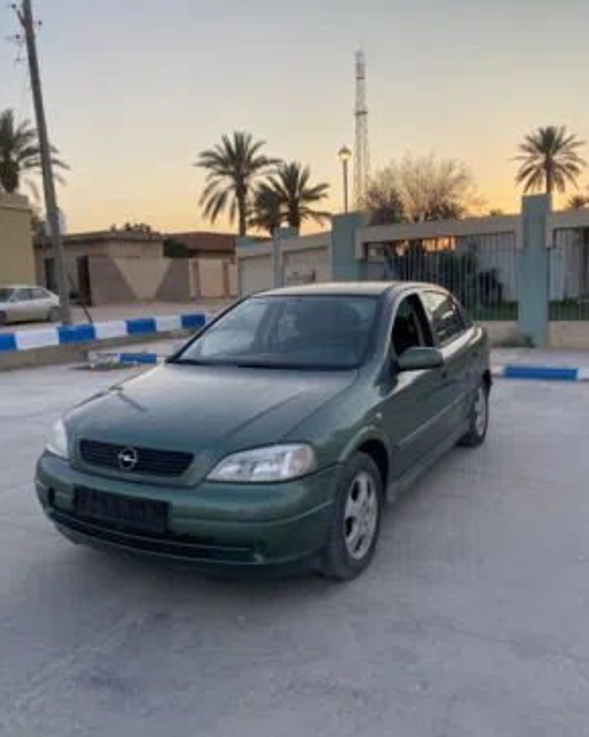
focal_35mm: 28
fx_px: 611
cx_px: 299
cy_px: 370
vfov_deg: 62.2
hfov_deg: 51.5
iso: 32
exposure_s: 1/191
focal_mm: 4.25
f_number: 1.8
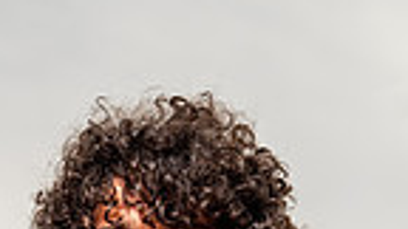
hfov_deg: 14.8
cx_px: 94
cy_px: 619
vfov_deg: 7.6
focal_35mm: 144
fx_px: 1558
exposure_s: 1/200
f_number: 5.6
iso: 100
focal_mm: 44
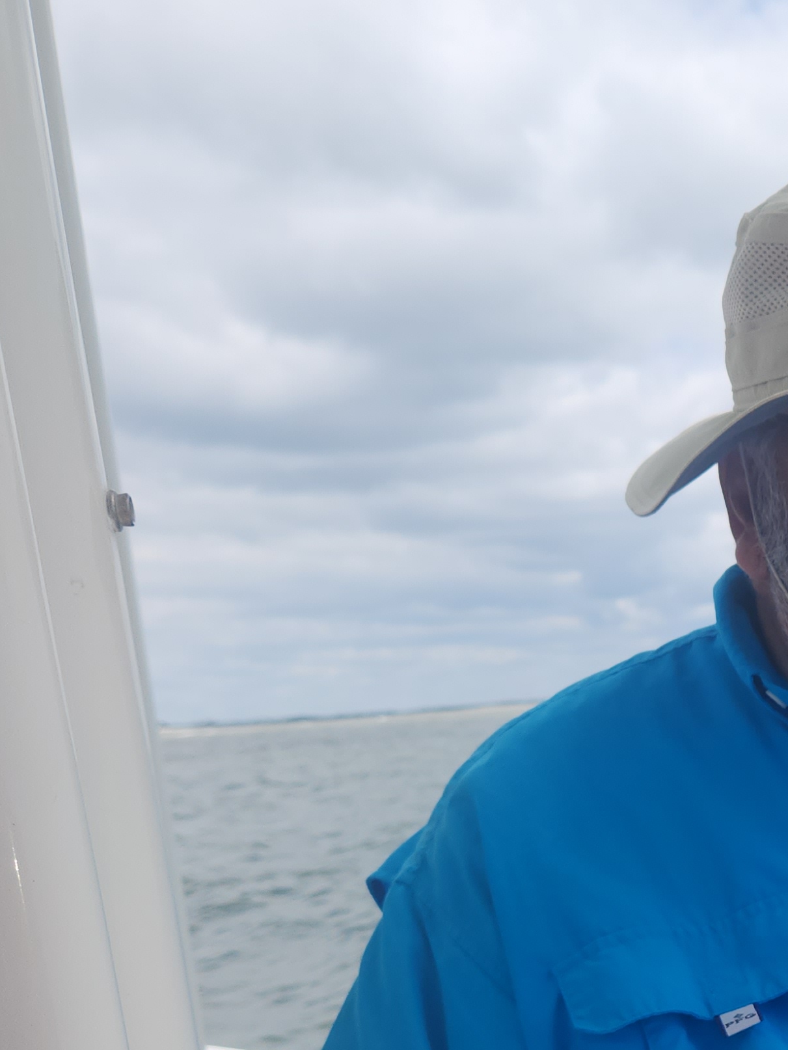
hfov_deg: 22.4
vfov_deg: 32.7
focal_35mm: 57
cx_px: 1078
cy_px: 861
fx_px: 1730
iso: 20
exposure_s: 1/1538
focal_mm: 5.4
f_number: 1.8
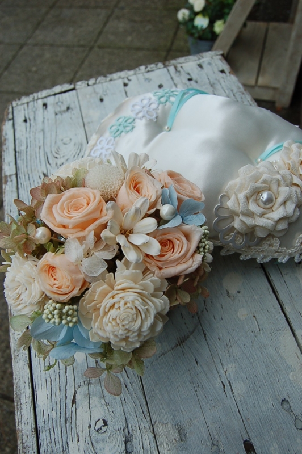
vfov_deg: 64.6
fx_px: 359
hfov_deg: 45.6
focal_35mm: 28
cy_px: 227
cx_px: 151
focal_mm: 19
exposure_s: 1/160
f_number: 6.3
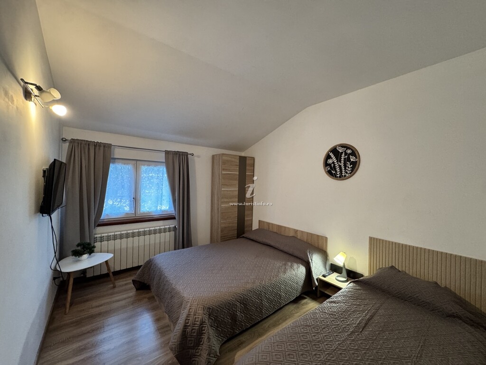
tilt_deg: -1.1
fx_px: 197
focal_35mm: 14
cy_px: 182
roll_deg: -1.1
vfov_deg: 85.7
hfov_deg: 102.1
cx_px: 243
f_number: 2.2
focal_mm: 2.22
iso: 640
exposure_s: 1/50
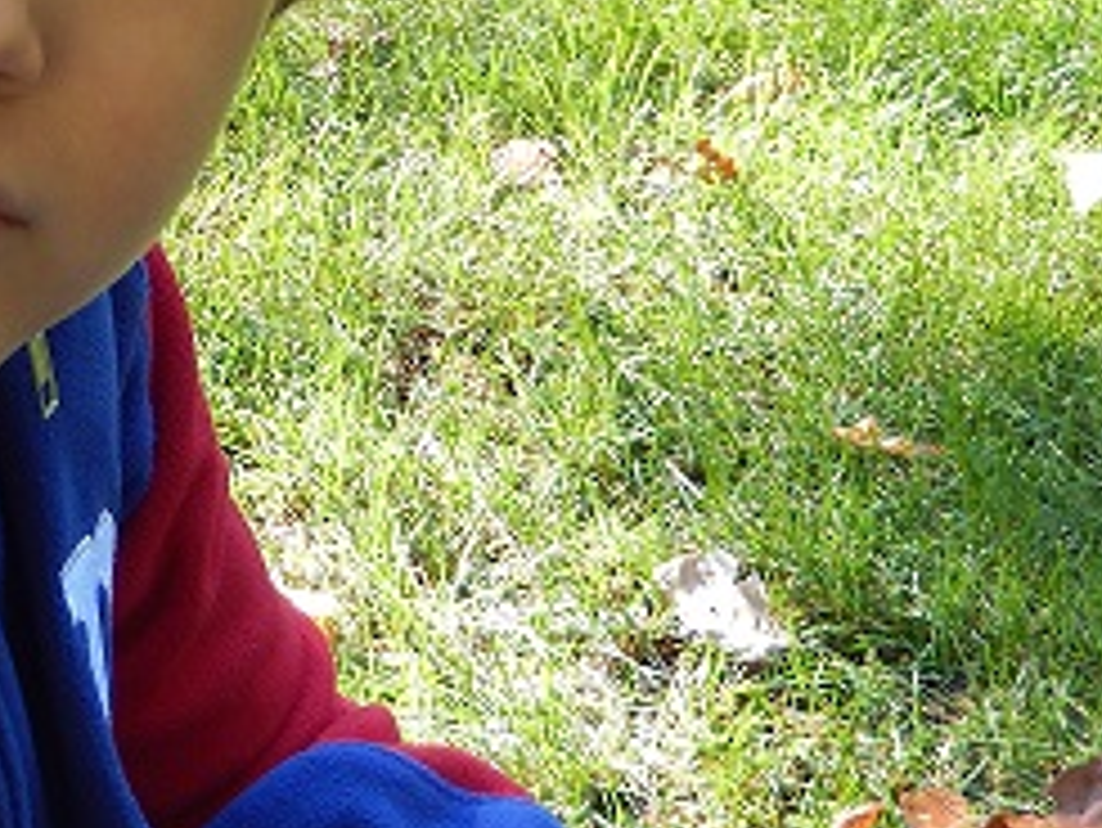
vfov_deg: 17.5
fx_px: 2548
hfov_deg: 23.0
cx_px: -94
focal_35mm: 80
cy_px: -178
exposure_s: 1/40
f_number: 3.8
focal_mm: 5.7
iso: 125
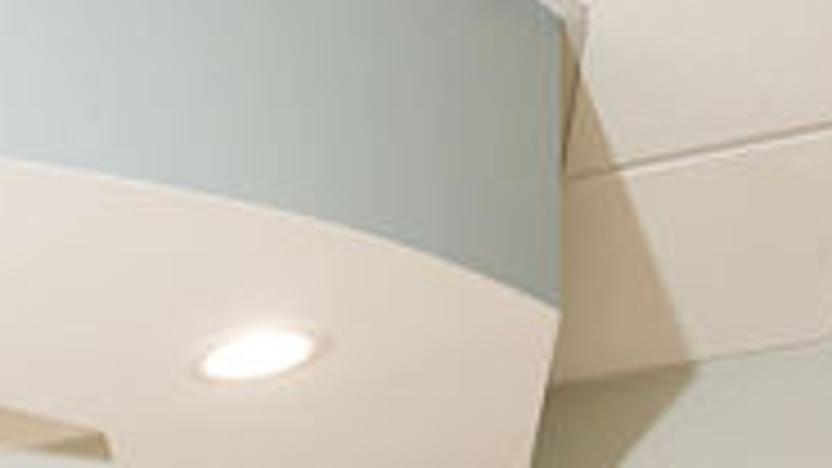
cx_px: -803
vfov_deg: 9.8
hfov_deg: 17.4
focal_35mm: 91
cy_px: 1434
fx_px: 2007
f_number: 4
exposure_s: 1/125
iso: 640
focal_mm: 14
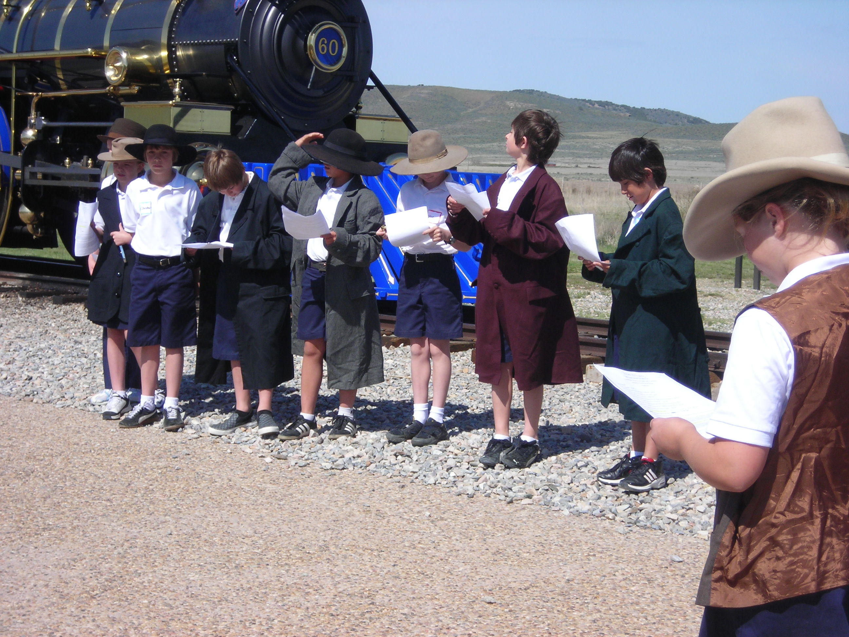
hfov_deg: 21.8
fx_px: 2207
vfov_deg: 16.4
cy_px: 318
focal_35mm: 90
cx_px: 424
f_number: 9.1
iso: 50
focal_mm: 14.8
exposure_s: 1/112
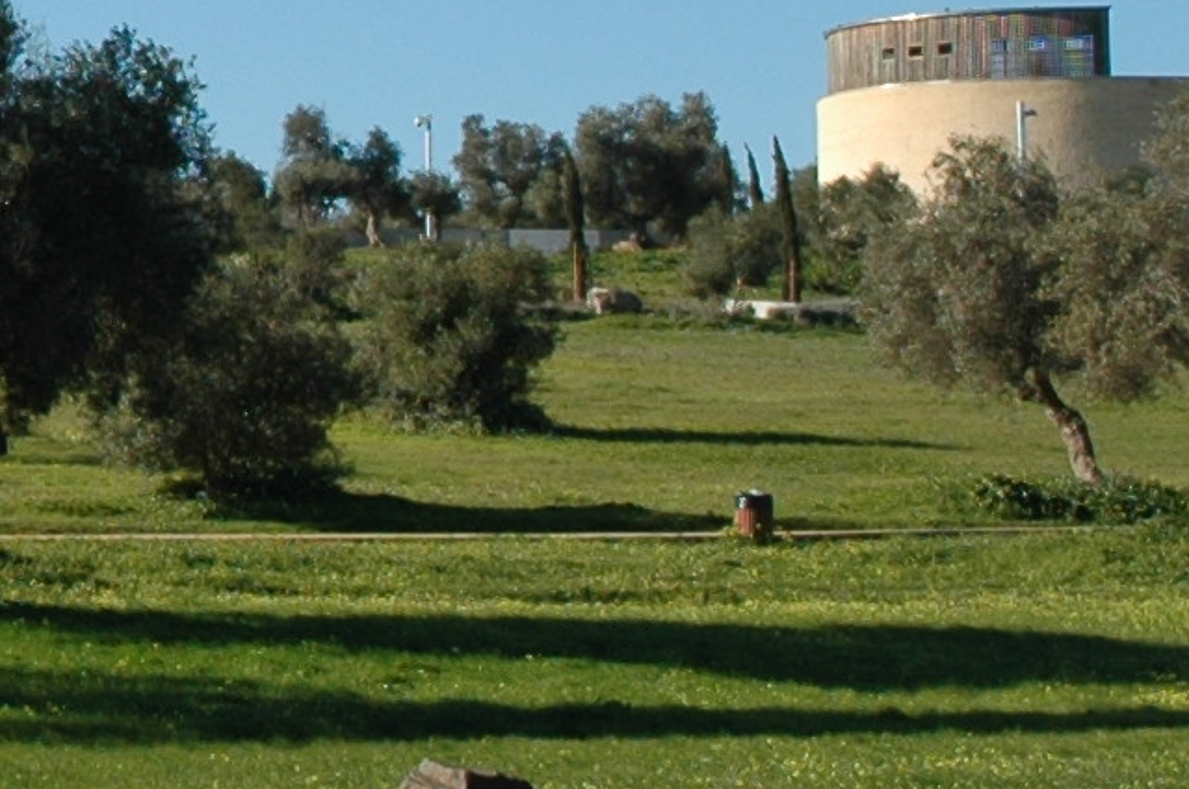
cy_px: -9
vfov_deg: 7.7
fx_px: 5817
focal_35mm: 176
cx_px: -810
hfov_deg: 11.0
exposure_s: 1/320
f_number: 9
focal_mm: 25
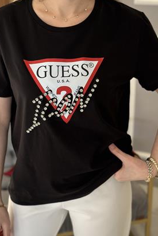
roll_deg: -0.2
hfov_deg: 21.6
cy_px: 110
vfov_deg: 31.9
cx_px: 68
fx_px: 414
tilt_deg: -21.4
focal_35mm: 63
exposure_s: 1/121
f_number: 1.78
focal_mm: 6.86
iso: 100
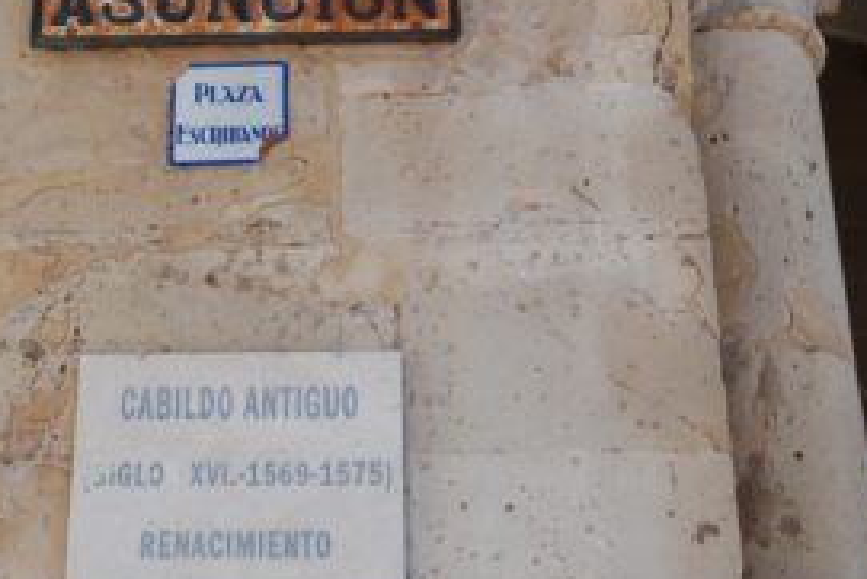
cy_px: 133
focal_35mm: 97
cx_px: 224
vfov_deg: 14.1
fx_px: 2335
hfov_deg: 20.9
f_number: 6.3
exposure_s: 1/160
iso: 100
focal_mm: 35
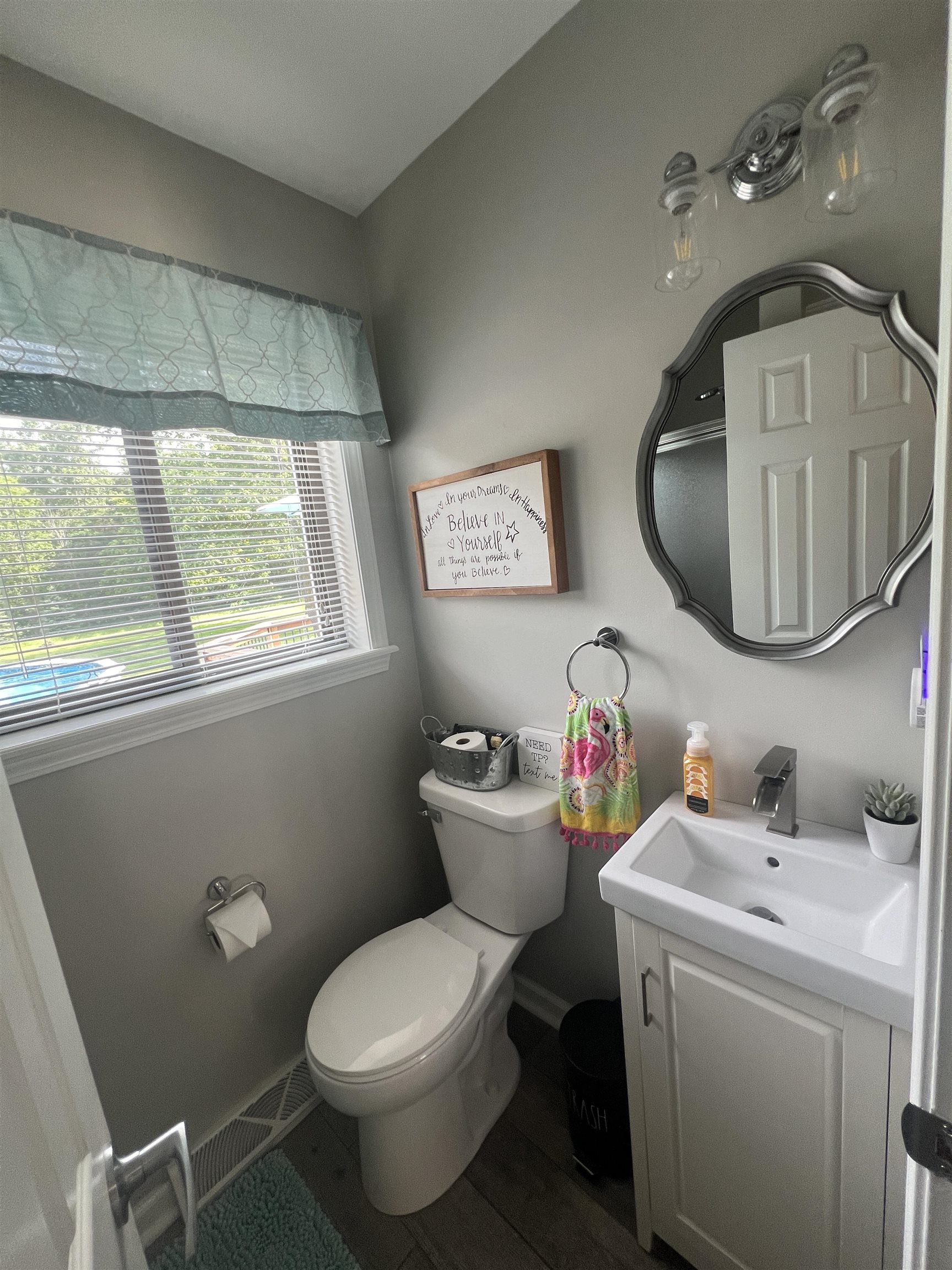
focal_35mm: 13
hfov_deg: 89.9
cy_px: 635
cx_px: 476
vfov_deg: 106.2
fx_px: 477
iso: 80
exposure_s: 1/99
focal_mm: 1.57
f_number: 1.8
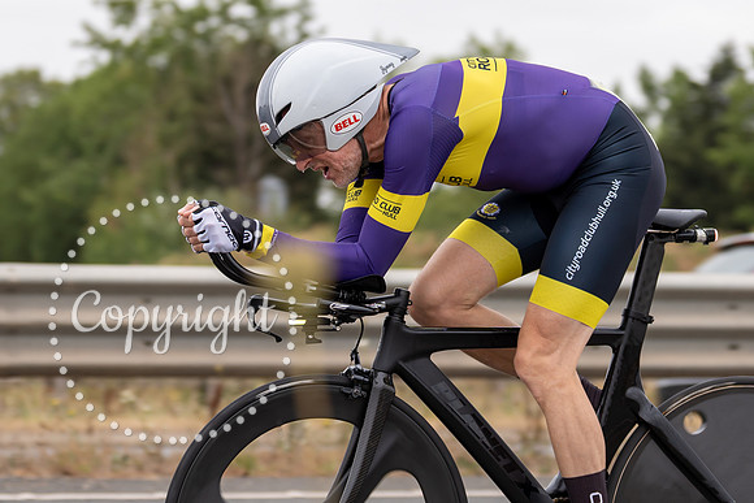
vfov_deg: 8.3
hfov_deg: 12.4
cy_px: 241
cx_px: 432
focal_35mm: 165
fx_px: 3462
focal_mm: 75
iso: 100
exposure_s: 1/800
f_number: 2.8
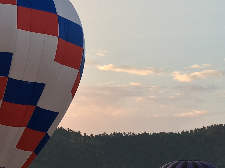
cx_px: -90
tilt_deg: +11.1
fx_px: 682
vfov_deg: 14.1
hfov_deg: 17.3
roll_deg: -3.0
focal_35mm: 105
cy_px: 94
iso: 25
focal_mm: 4.15
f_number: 2.2
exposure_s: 1/200
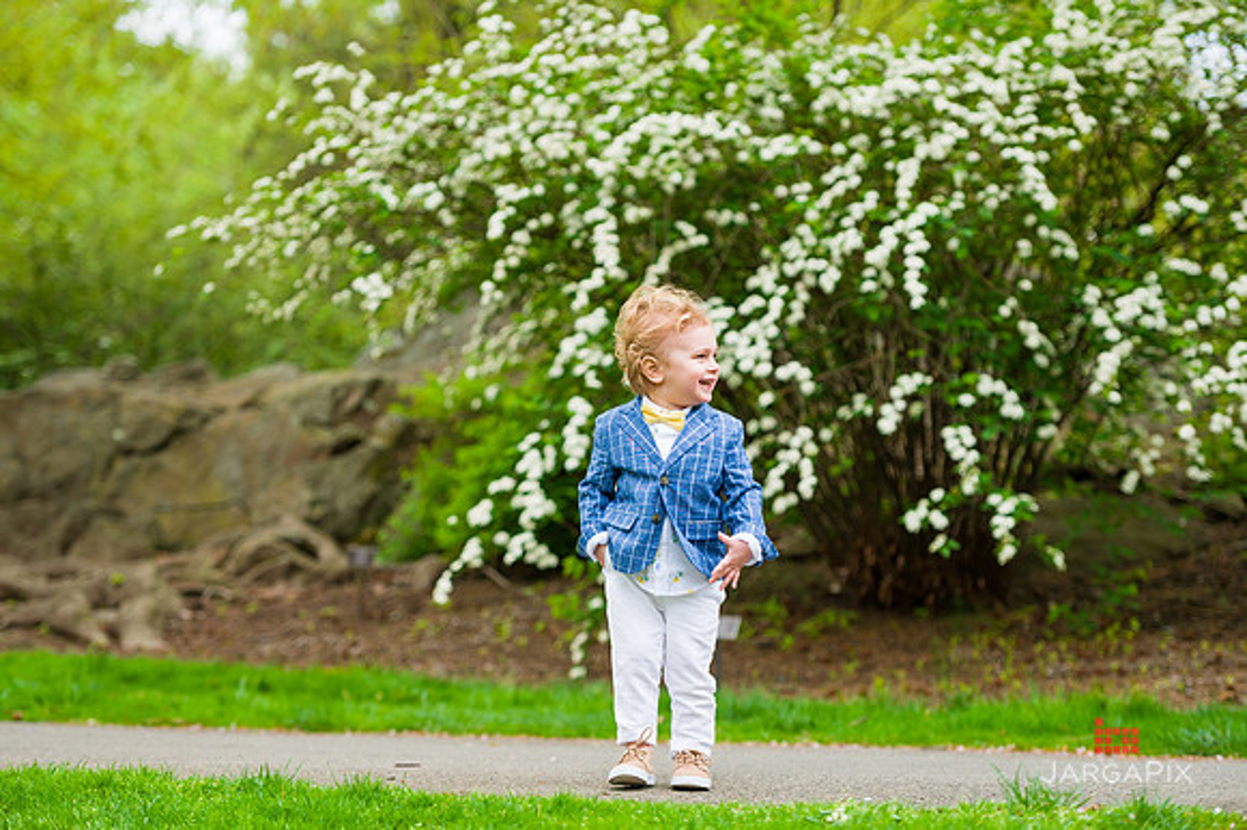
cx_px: 624
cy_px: 415
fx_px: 3635
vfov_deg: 13.0
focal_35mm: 105
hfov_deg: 19.5
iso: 200
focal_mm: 105
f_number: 3.5
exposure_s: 1/320
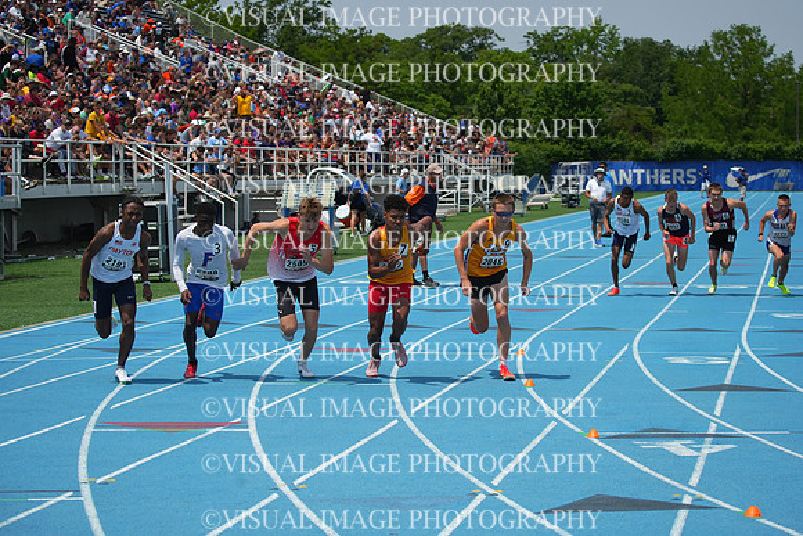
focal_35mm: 100
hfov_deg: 20.4
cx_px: 402
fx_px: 2231
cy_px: 268
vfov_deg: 13.7
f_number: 5.6
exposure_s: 1/3200
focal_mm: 100
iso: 400
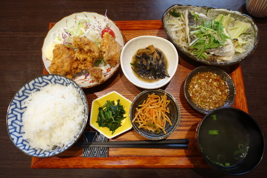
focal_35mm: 24
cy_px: 89
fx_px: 178
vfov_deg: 53.2
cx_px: 134
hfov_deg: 73.7
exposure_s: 1/30
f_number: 1.8
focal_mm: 8.8
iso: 200
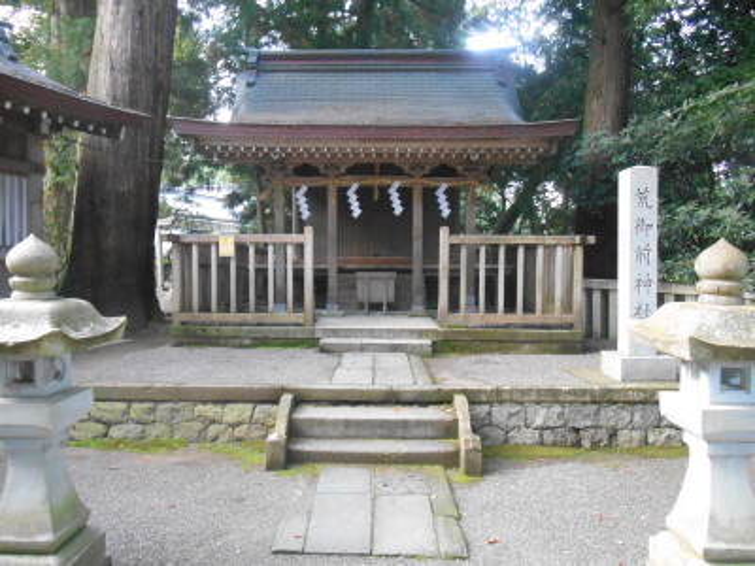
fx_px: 567
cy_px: 283
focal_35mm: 26
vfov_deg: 53.1
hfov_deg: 67.3
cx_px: 378
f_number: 3.4
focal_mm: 4.7
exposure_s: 1/40
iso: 800
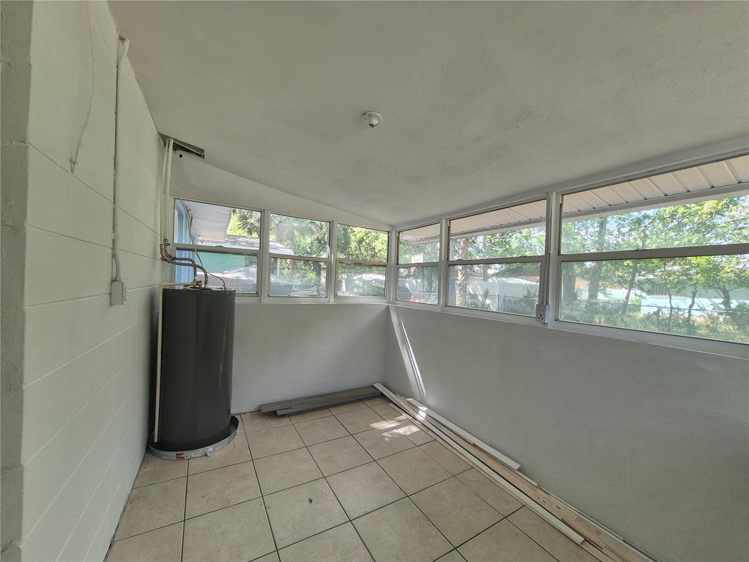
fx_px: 281
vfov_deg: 89.9
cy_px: 281
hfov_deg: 106.2
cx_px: 374
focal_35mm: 13
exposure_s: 1/120
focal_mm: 1.74
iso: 64
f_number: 2.2
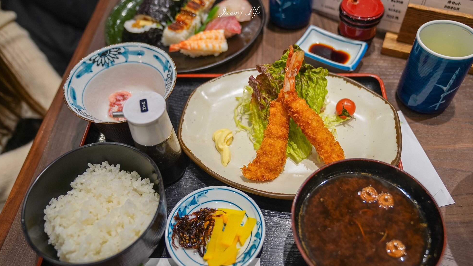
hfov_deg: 62.6
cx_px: 239
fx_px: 389
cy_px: 153
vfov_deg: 37.7
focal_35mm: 31
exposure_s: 1/30
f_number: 2.8
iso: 320
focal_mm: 29
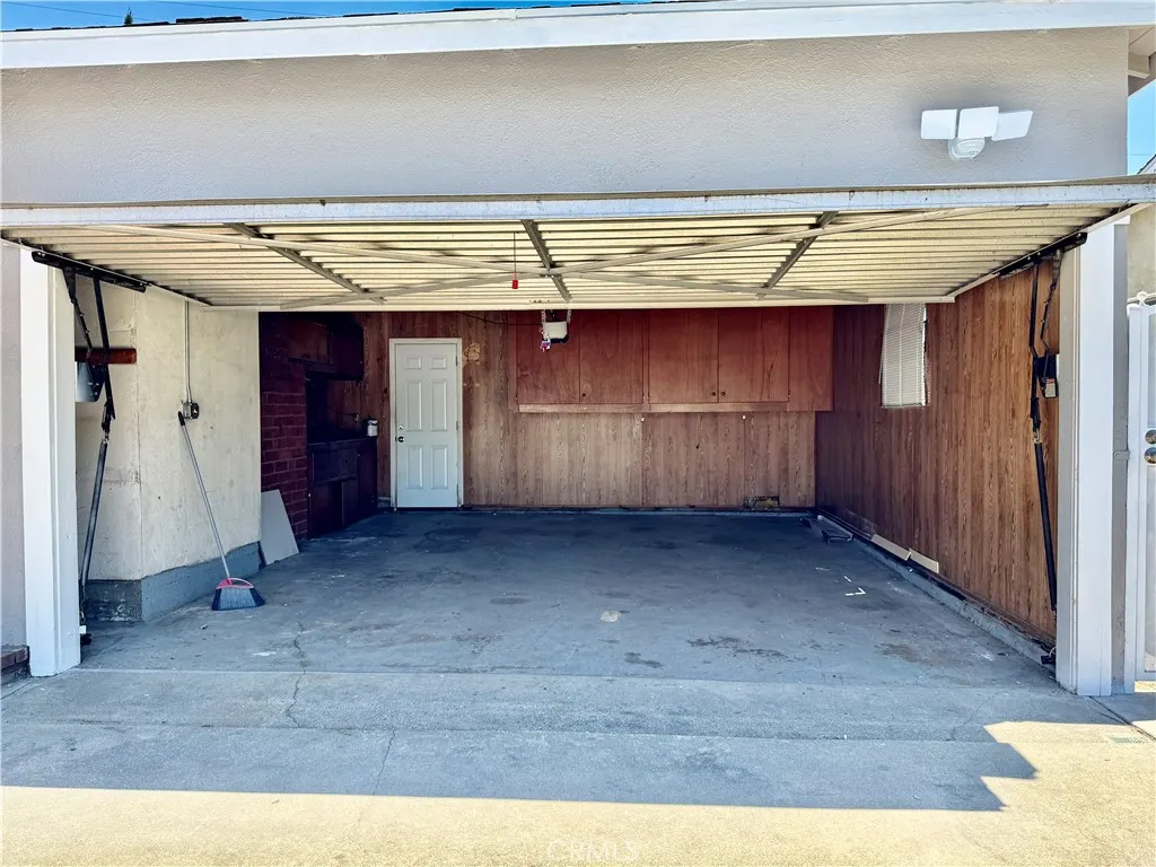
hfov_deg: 71.6
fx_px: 801
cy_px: 434
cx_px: 578
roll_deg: +0.7
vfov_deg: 56.8
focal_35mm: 24
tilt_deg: -2.2
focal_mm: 6.76
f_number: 1.78
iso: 80
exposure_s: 1/1042
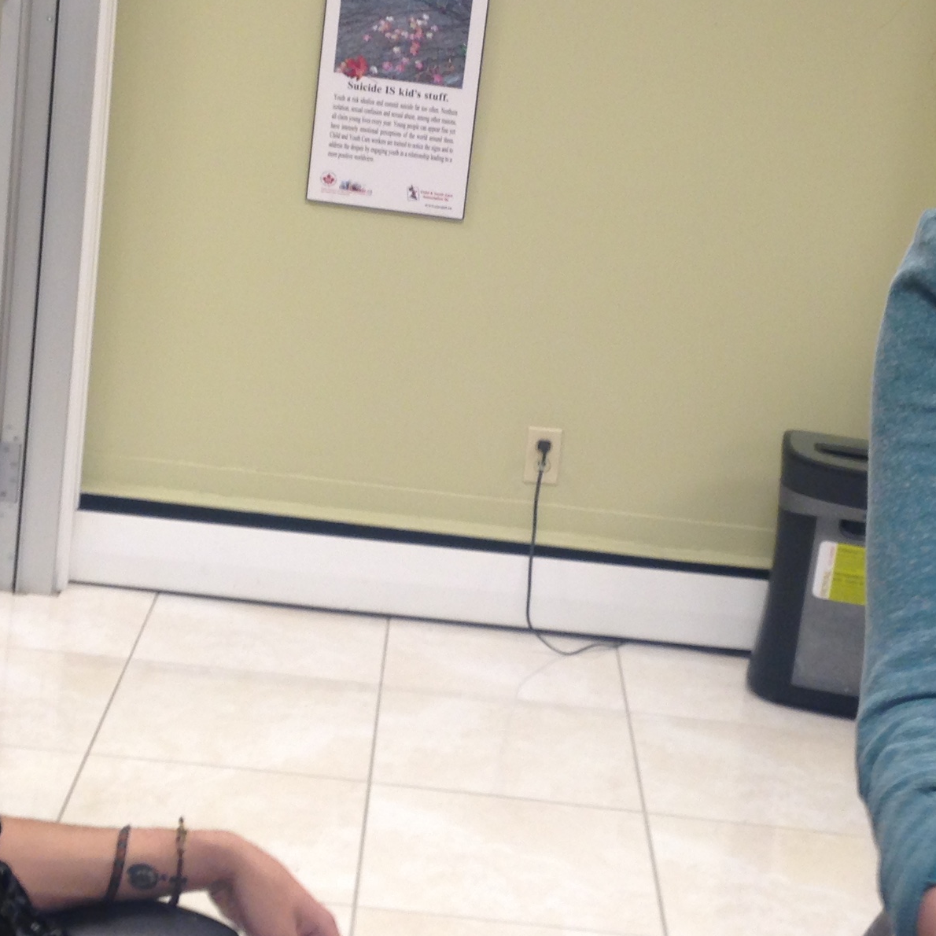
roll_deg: -7.1
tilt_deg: -13.6
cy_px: 424
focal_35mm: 80
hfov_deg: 21.6
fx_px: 2447
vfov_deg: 21.6
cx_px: 536
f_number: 2.4
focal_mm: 4.12
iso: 50
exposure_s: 1/30
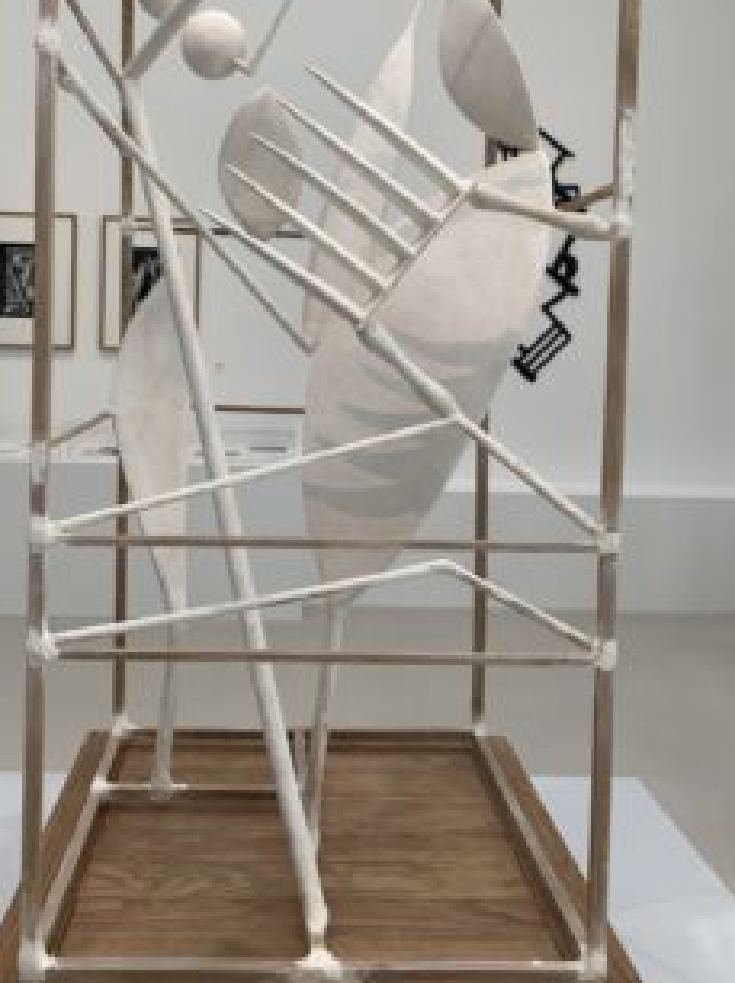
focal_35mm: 33
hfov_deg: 42.7
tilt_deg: -0.7
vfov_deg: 54.8
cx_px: 307
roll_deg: -2.0
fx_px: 936
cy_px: 369
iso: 25
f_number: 1.8
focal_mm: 4.25
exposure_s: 1/130
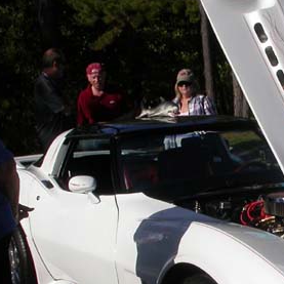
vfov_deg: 17.8
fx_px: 900
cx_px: 298
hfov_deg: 17.4
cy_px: 224
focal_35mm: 97
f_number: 7.5
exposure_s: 1/702
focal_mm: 7.85
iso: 100
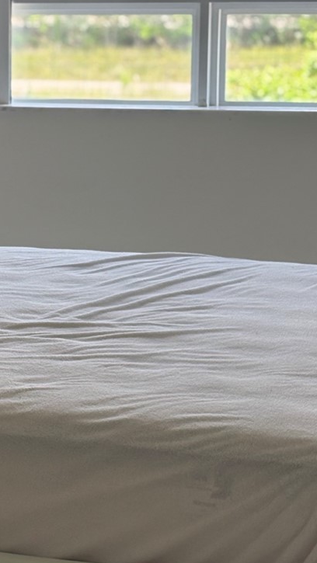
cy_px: 276
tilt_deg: -9.3
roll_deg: +0.4
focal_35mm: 125
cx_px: -106
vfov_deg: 17.2
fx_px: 1867
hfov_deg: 9.5
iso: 40
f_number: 1.6
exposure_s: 1/143
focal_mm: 5.96
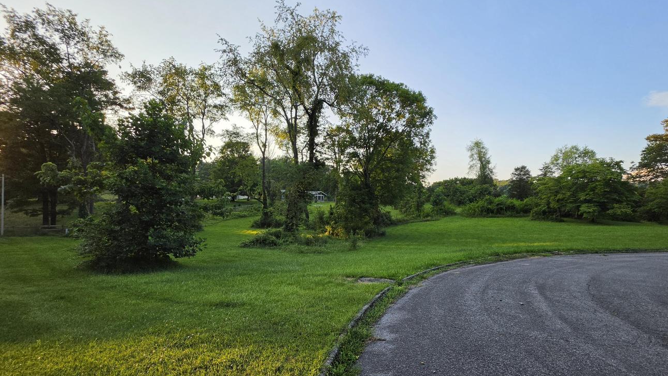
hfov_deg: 102.9
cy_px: 204
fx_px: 266
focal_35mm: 15
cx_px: 353
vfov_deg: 70.4
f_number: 1.9
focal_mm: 2.2
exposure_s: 1/477
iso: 32
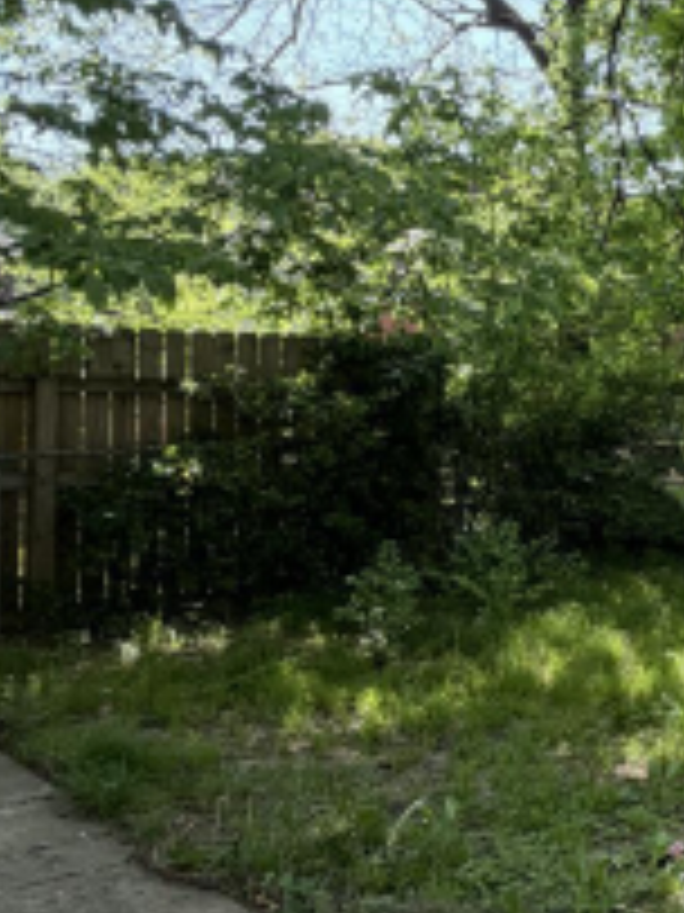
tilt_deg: -2.2
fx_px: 1213
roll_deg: -3.0
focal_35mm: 46
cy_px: 456
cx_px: 936
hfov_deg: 25.9
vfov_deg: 41.3
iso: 50
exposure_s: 1/216
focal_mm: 2.22
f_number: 2.2
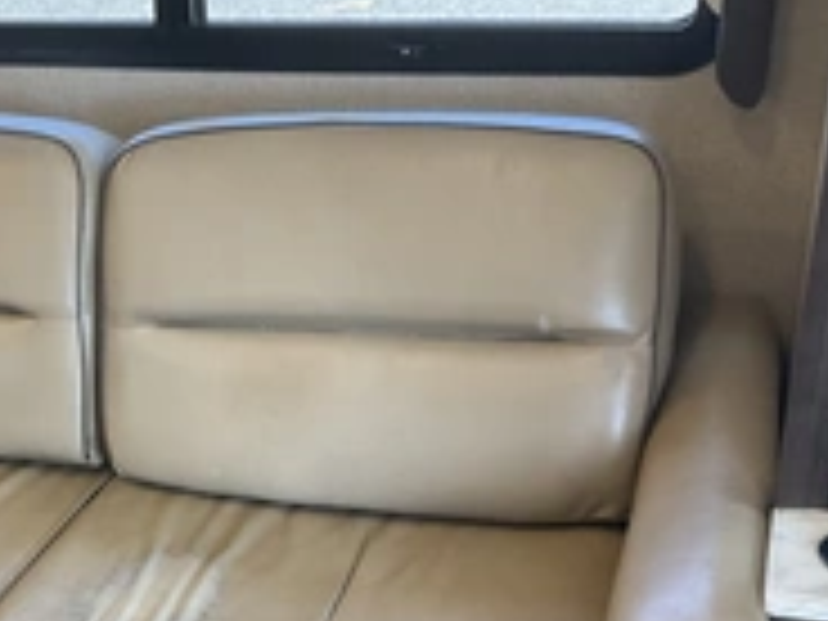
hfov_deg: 29.8
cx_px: 135
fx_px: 1507
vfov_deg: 22.9
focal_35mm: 63
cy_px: 522
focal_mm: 3
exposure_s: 1/60
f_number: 1.8
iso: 100
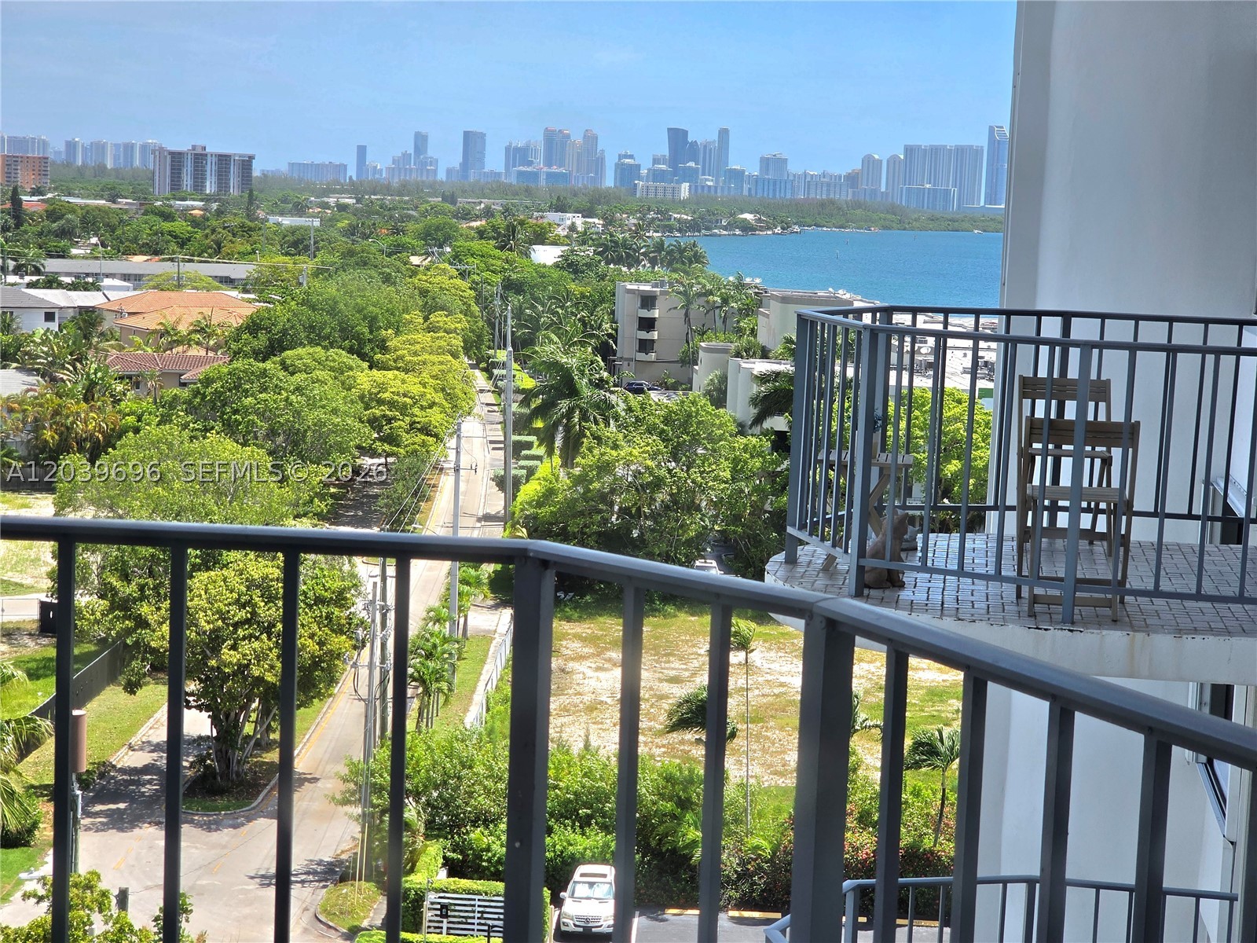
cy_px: 472
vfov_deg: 21.3
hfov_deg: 28.2
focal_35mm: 69
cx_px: 628
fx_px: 2506
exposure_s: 1/833
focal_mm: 7
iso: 25
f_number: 2.4
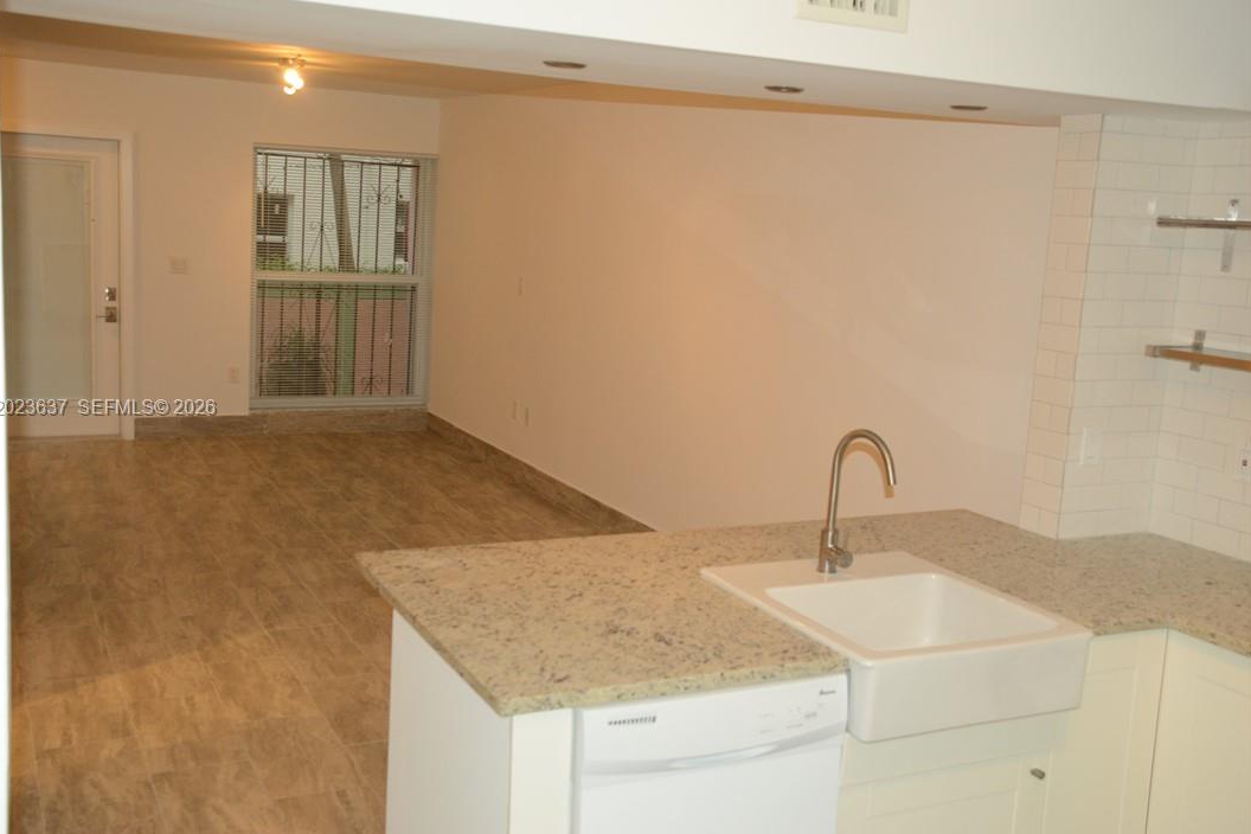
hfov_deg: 51.9
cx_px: 610
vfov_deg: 35.9
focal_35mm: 37
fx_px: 1286
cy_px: 409
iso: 640
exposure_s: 1/60
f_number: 4.5
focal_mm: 24
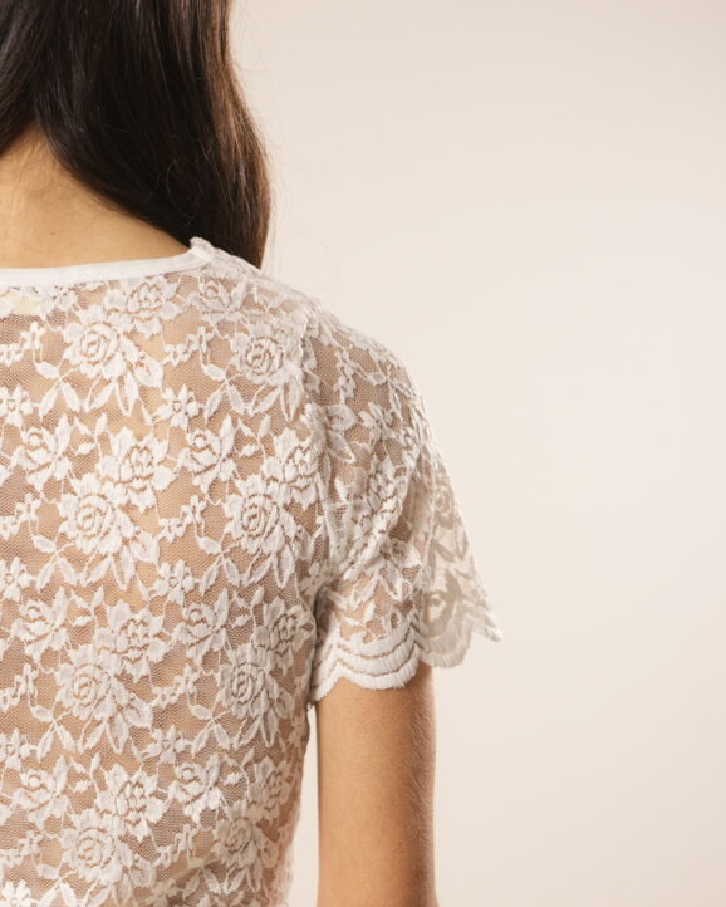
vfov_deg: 16.3
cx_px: 39
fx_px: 3141
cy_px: 692
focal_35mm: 117
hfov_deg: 13.0
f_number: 3.2
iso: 400
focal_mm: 50
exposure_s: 1/60
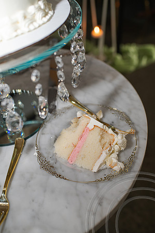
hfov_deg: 37.8
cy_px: 116
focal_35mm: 35
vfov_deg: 54.5
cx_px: 78
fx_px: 227
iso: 720
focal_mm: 35
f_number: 3.2
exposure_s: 1/200
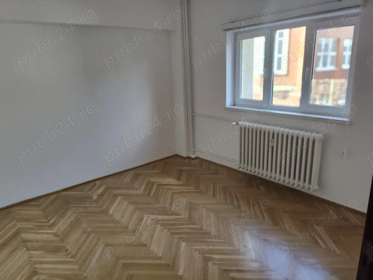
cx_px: 186
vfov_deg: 58.9
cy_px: 140
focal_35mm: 23
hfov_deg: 73.9
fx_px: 248
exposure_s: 1/136
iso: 50
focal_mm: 6.06
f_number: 2.8
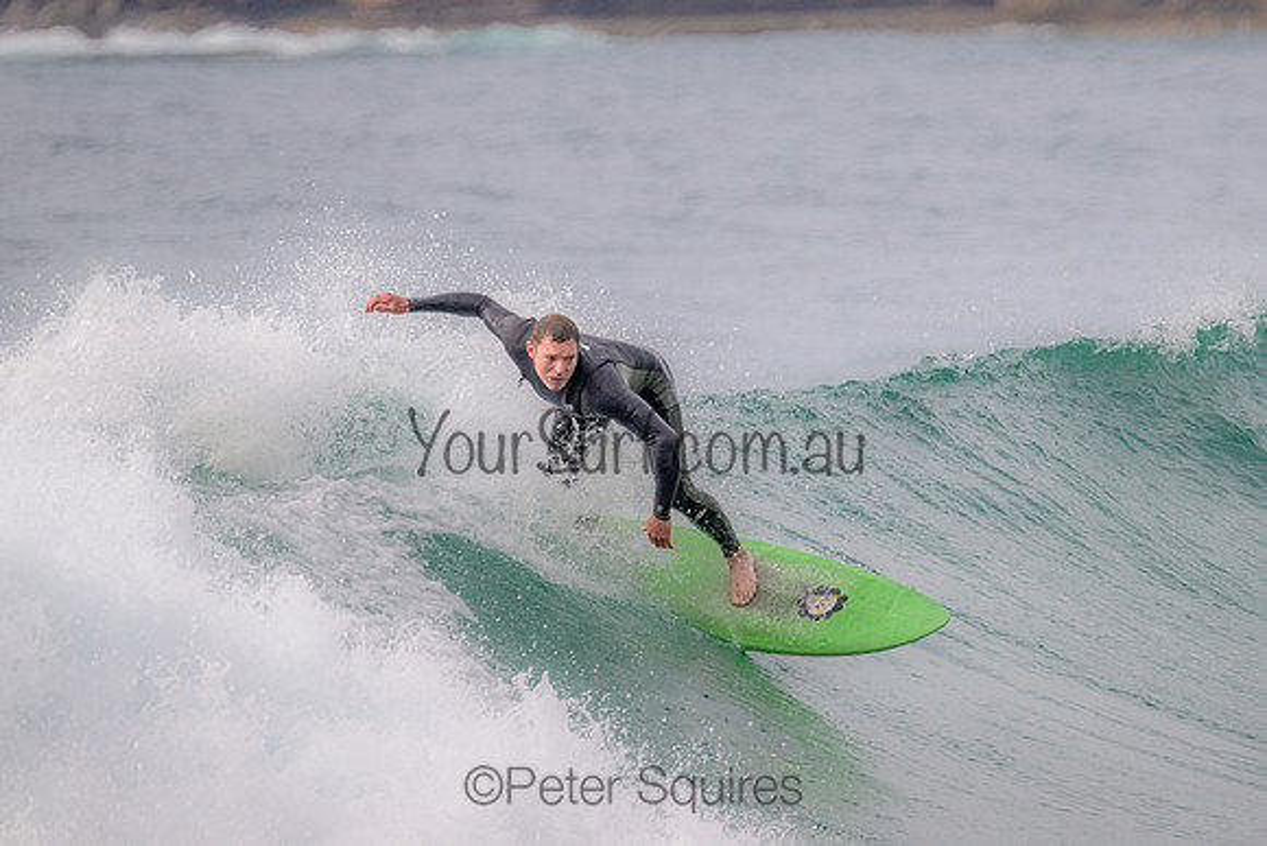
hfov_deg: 2.0
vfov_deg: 1.3
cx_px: 851
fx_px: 35924
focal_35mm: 1021
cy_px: 278
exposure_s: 1/2000
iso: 2000
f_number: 11
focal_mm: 760
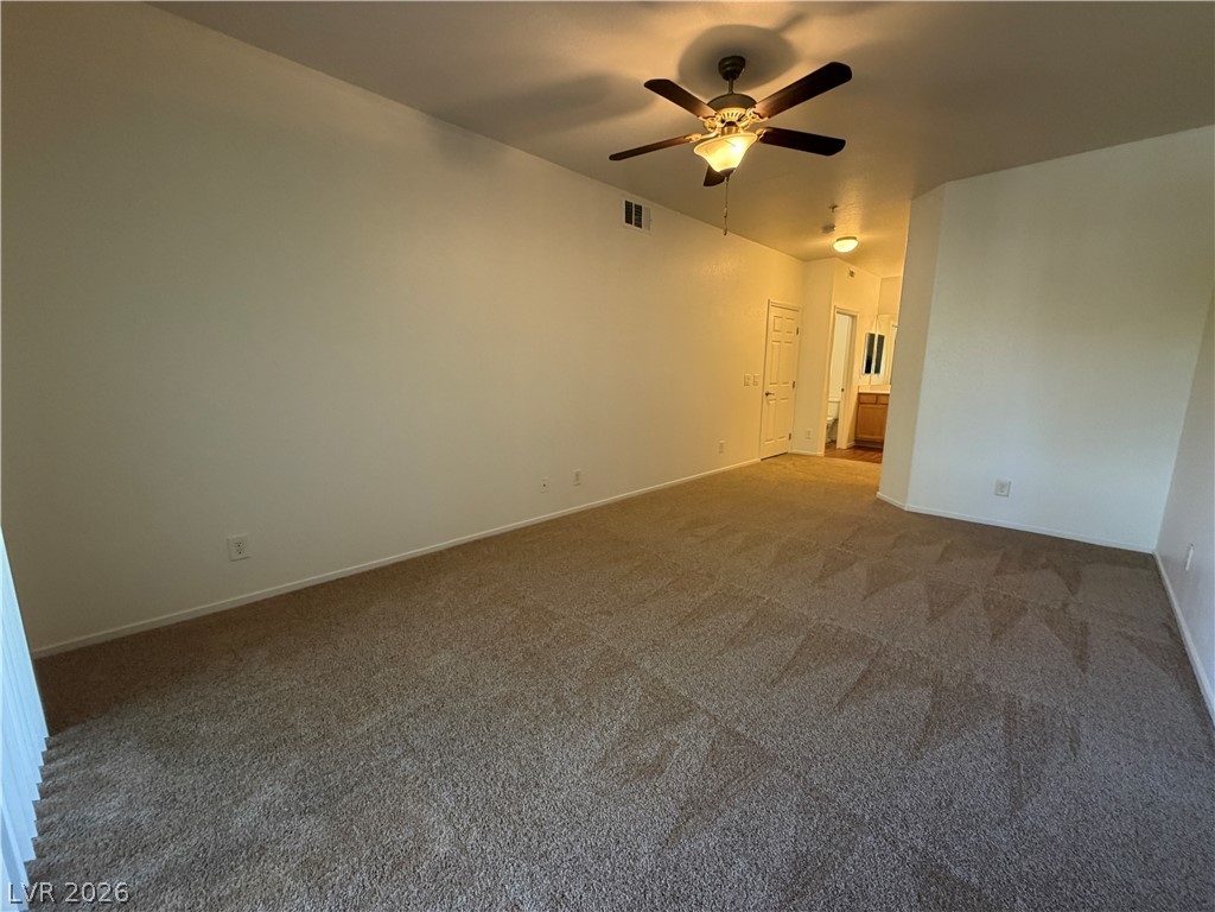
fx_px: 491
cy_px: 456
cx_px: 608
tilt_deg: -10.3
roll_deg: -0.2
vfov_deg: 85.7
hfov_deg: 102.1
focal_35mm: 14
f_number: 2.2
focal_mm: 2.22
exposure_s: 1/60
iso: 320
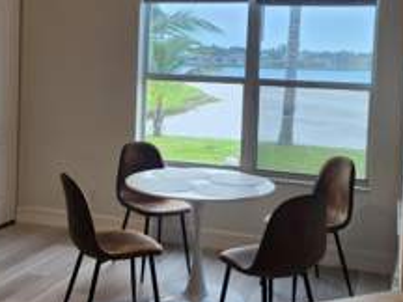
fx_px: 594
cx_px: 185
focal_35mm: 51
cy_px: 92
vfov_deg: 28.3
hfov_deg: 37.5
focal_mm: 5.4
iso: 100
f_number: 1.8
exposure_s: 1/180
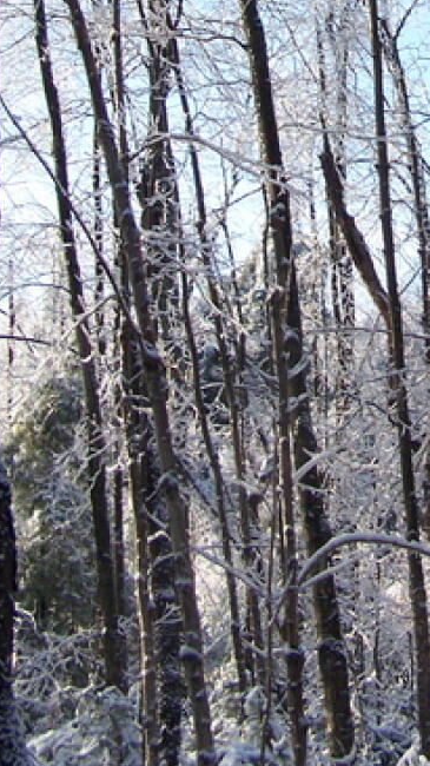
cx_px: 468
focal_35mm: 87
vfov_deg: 23.7
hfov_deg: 13.6
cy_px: 62
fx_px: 1766
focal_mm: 6.3
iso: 200
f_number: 4
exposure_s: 1/640
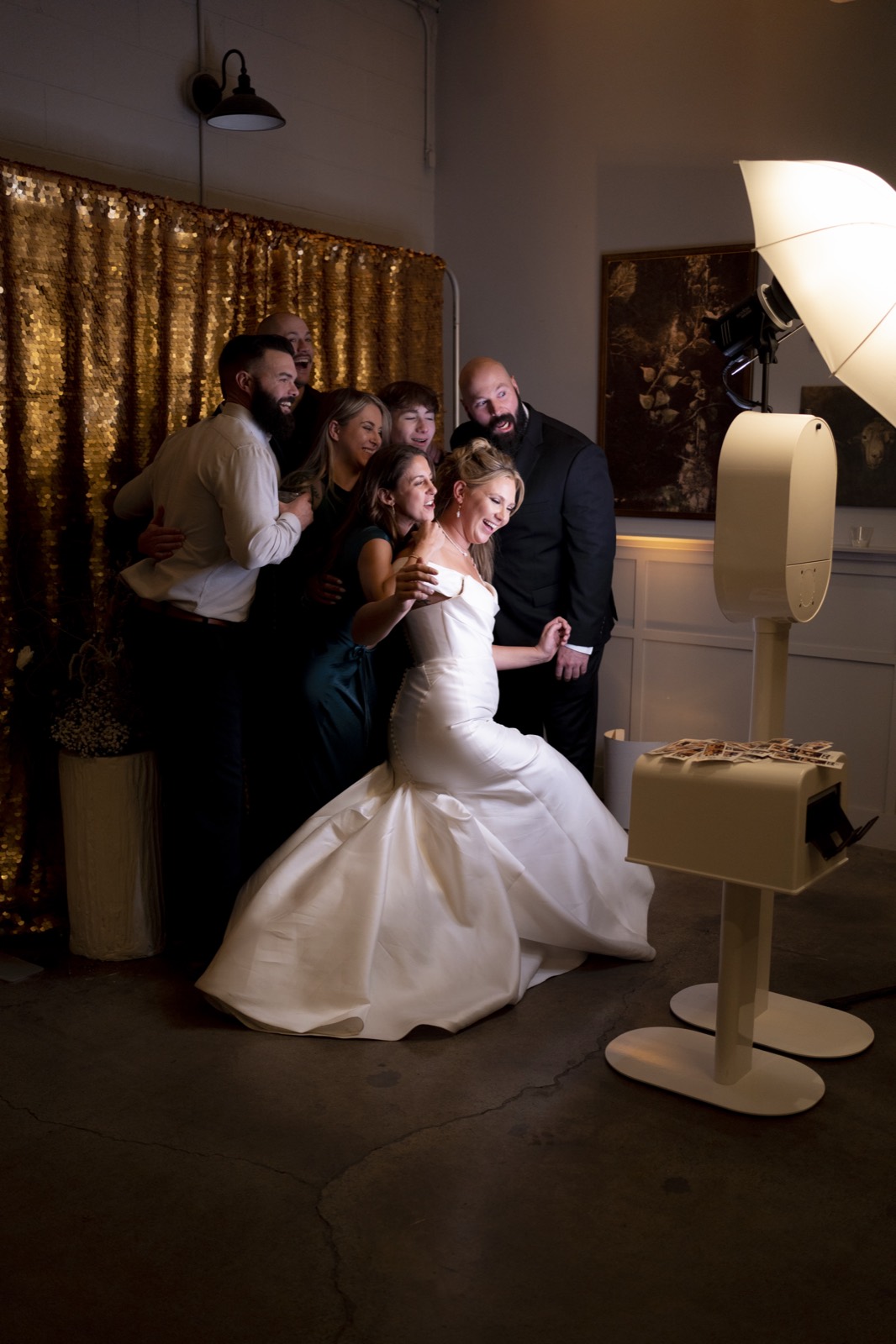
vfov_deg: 54.4
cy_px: 672
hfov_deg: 37.8
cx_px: 448
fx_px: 1307
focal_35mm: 35
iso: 640
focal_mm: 35
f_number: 2.2
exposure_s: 1/320
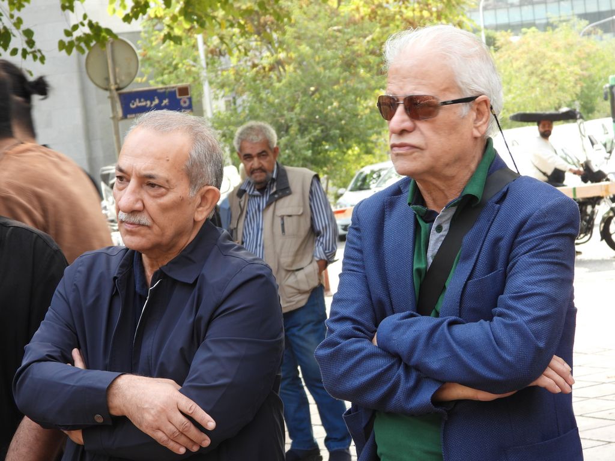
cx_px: 308
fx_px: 1723
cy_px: 230
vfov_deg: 15.2
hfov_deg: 20.2
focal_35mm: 97
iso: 100
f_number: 3.5
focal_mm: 17.5
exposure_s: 1/80
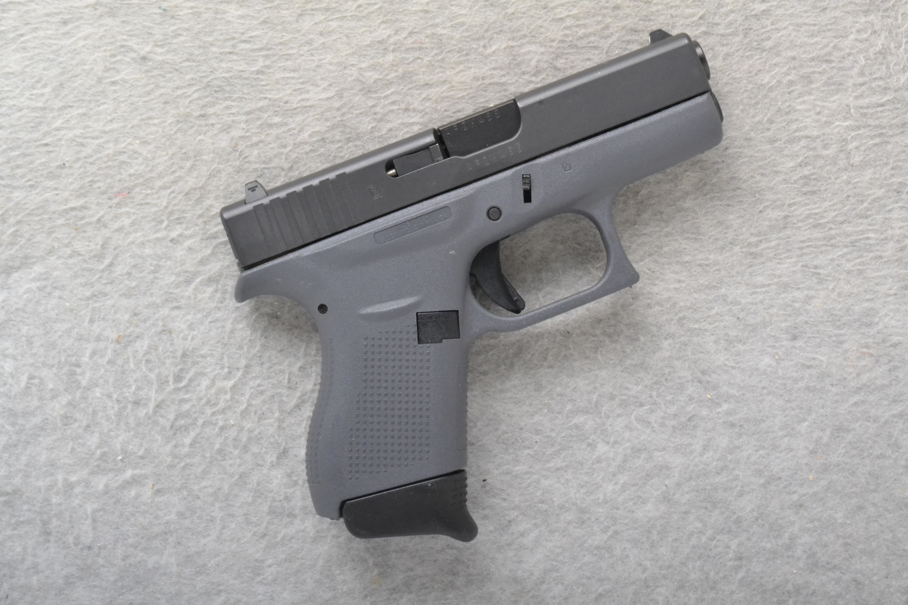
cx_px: 454
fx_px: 1702
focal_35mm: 68
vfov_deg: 20.2
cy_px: 302
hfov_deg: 29.9
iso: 3200
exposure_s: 1/160
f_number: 20
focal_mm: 45
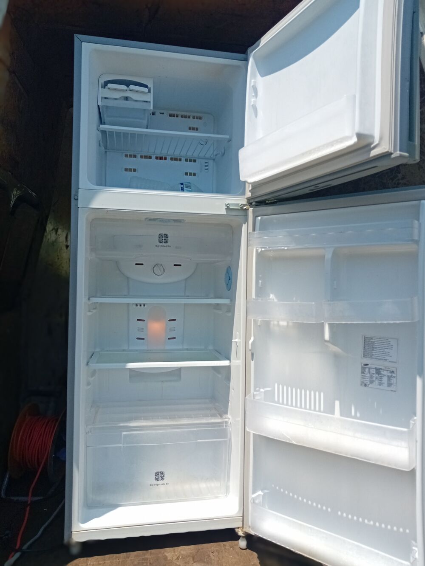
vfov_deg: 63.4
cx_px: 212
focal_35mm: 28
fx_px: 458
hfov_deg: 49.8
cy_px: 283
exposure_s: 1/790
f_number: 2.8
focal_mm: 3.38
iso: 125
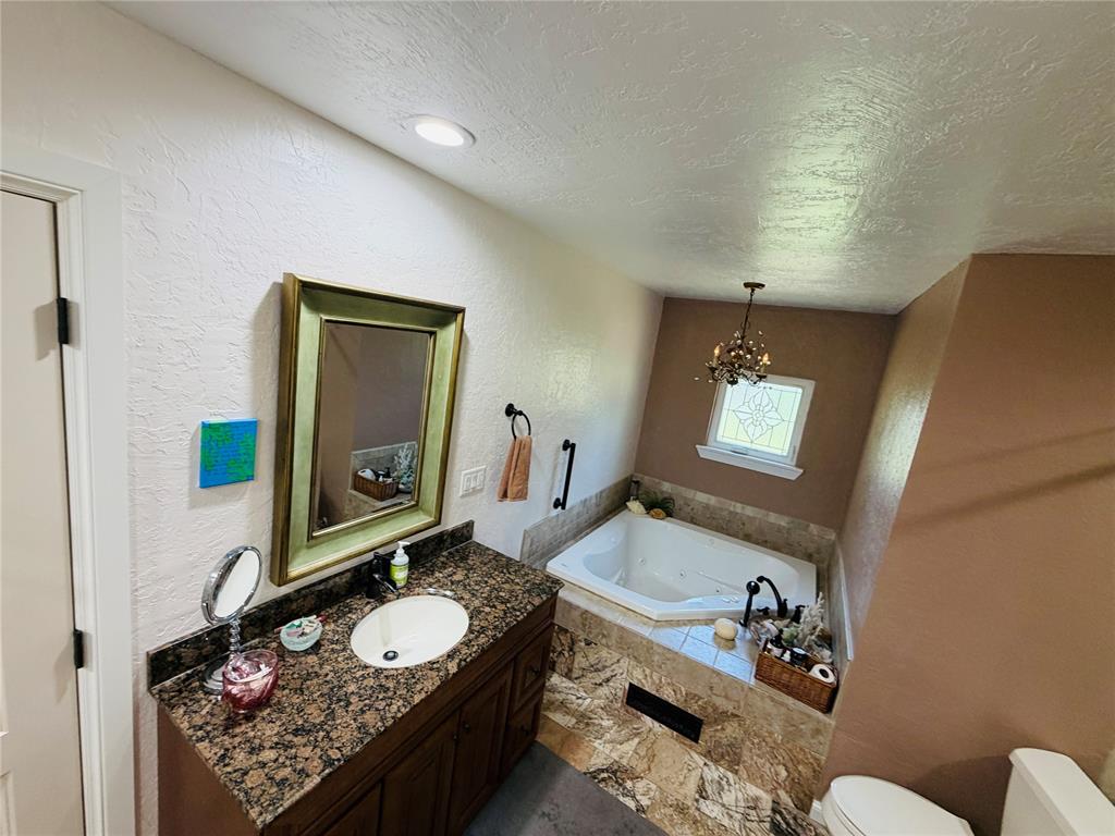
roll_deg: -7.4
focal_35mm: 14
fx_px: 451
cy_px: 418
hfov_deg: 102.1
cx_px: 558
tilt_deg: -8.5
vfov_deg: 85.7
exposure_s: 1/60
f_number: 2.2
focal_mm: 2.22
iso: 160
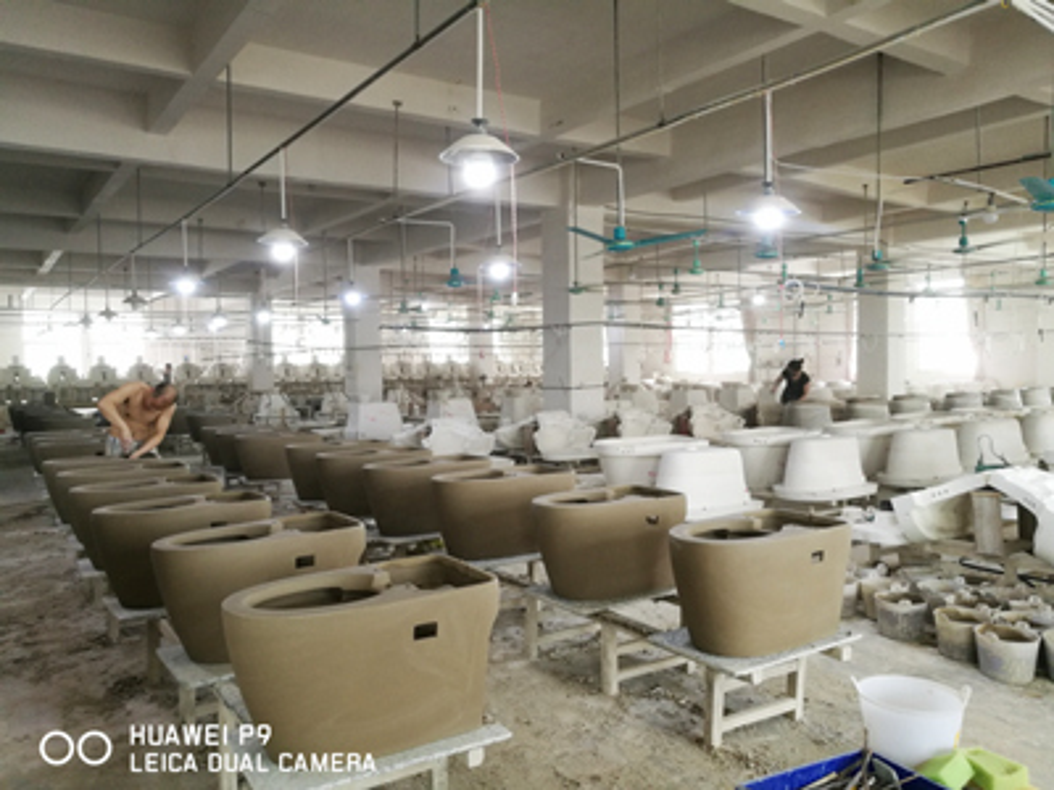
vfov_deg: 51.4
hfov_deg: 65.3
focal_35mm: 27
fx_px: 822
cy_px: 395
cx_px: 527
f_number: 2.2
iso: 160
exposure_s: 1/50
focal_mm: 4.5
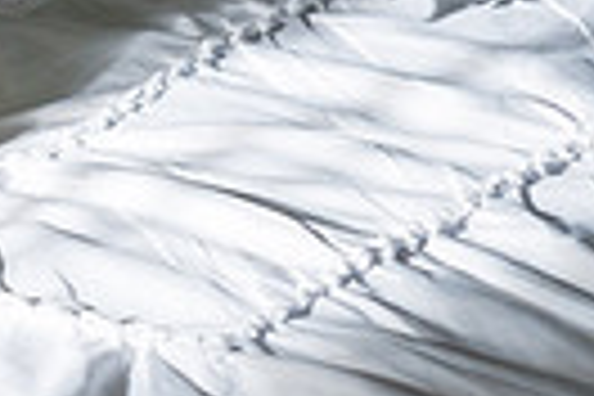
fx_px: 4702
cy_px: -119
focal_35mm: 285
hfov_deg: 6.9
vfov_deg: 4.8
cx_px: -675
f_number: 2.8
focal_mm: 42.7
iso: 250
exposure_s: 1/500
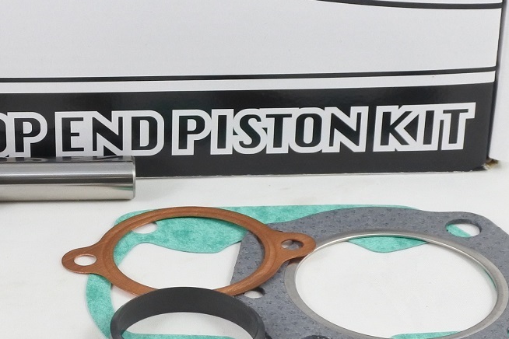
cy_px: 39
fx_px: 1244
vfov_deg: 15.4
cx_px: 104
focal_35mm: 88
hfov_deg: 22.8
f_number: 4
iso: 450
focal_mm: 13.1
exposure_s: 1/125
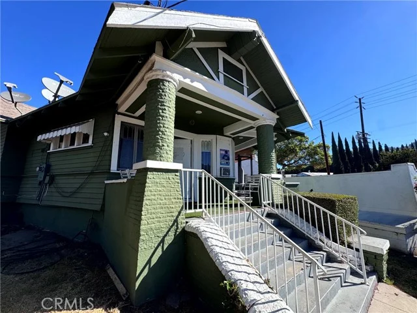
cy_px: 156
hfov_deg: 102.1
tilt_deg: +9.4
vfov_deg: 85.7
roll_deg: -0.3
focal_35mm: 14
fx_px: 169
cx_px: 208
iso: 50
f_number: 2.2
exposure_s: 1/1217
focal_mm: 2.22
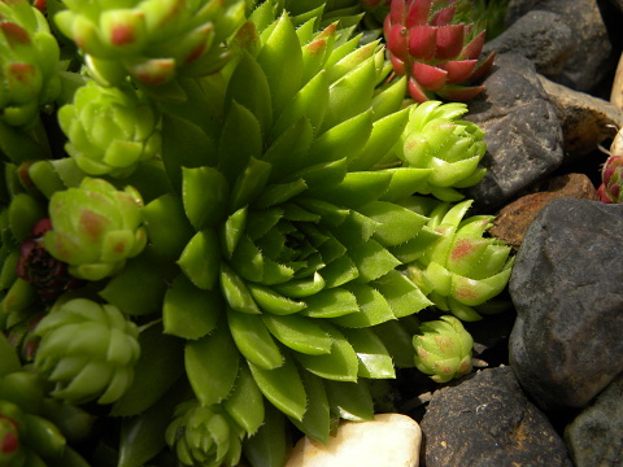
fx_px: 738
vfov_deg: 35.1
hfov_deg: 45.8
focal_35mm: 41
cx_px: 312
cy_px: 234
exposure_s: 1/640
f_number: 3.2
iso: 100
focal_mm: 7.3
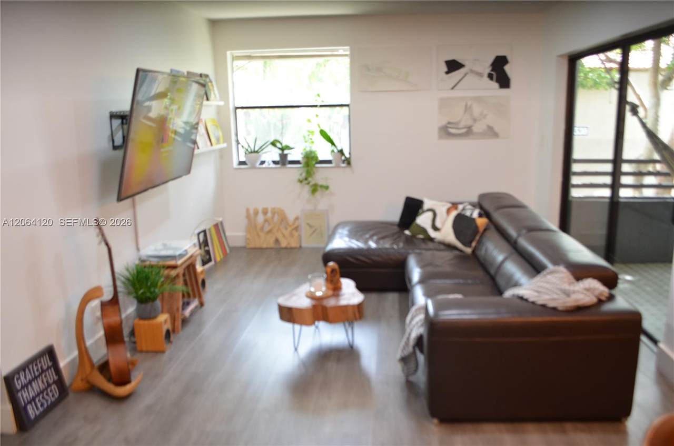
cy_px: 223
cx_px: 337
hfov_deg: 67.5
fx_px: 504
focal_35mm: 27
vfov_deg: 47.7
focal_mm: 18
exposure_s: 1/500
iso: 500
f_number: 4
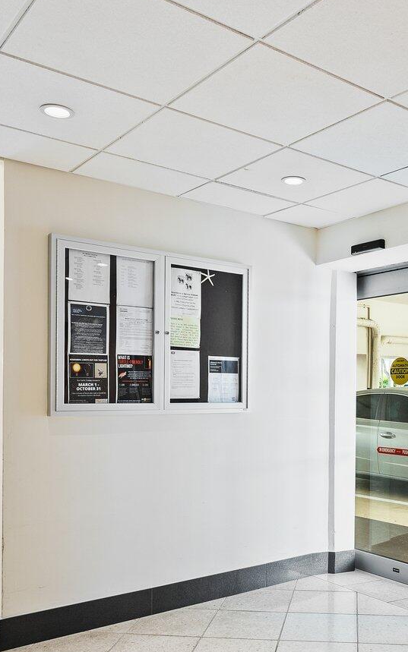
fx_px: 605
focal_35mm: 34
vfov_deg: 55.5
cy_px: 433
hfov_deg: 36.5
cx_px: 299
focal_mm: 14
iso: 200
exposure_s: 1/5
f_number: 8
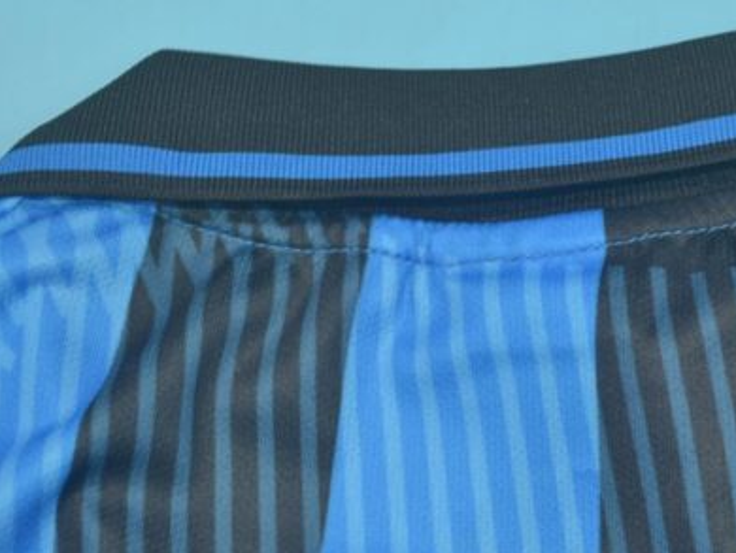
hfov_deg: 27.2
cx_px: 504
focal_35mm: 71
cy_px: 272
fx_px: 1511
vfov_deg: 20.7
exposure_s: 1/60
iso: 200
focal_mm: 32
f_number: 4.8
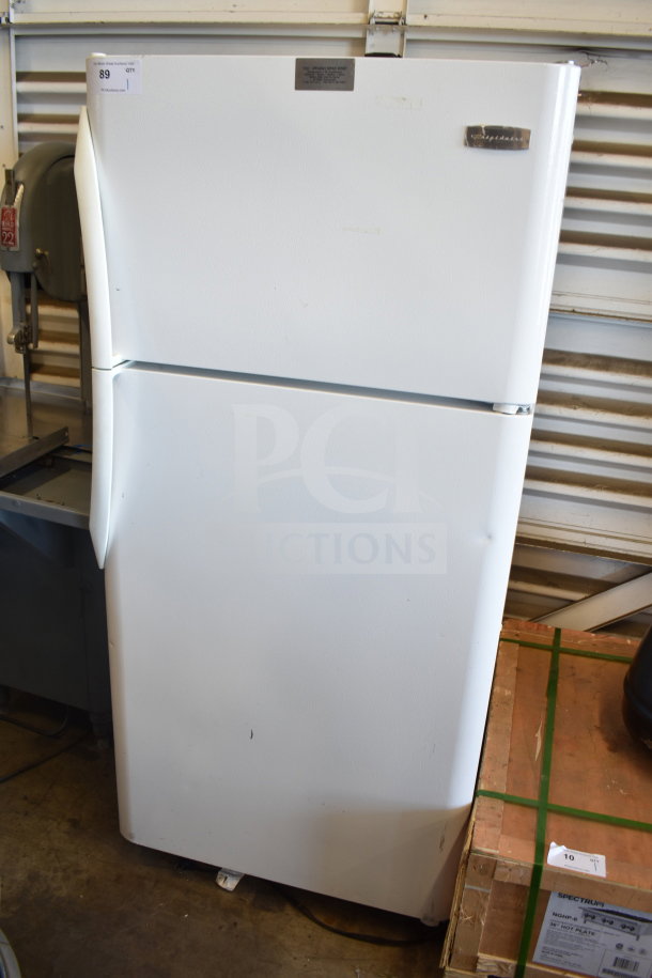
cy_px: 489
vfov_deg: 61.9
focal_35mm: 30
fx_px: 815
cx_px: 326
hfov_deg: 43.6
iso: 280
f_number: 3.5
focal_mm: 20
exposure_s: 1/30
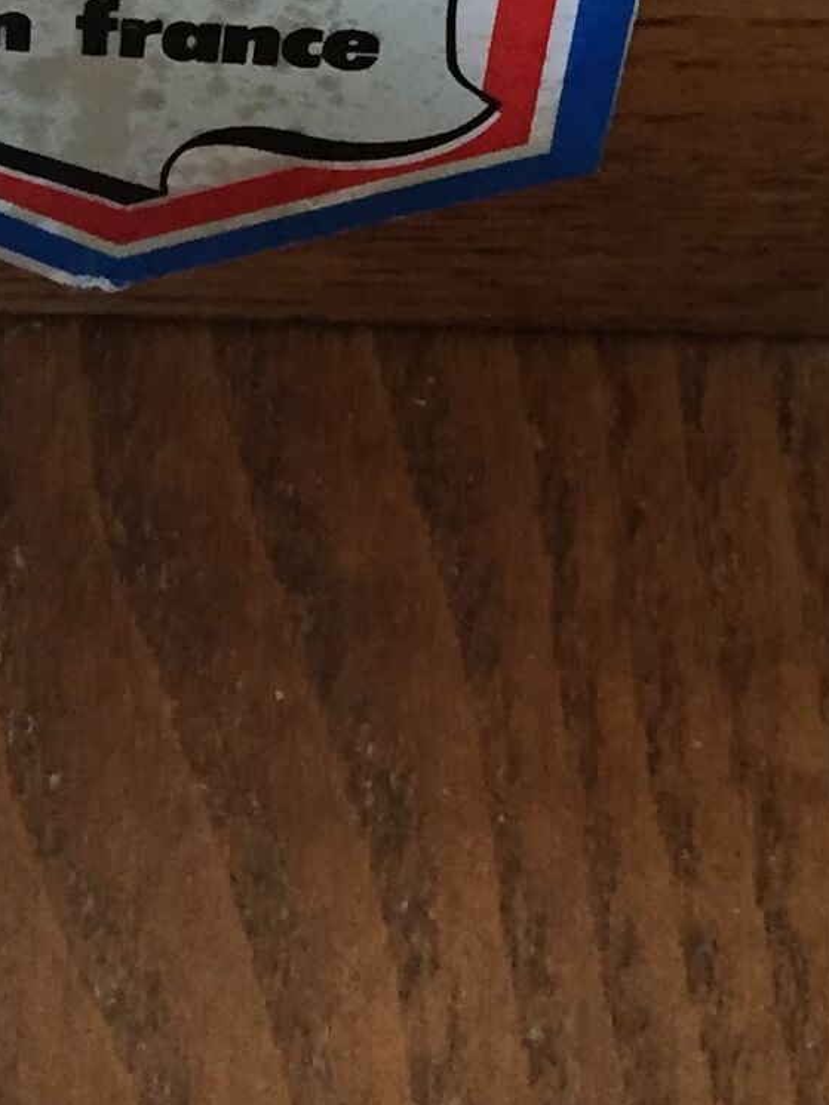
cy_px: 326
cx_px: 99
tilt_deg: -56.7
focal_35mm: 127
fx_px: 4054
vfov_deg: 15.5
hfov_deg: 11.6
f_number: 2.2
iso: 125
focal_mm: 4.15
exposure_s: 1/30
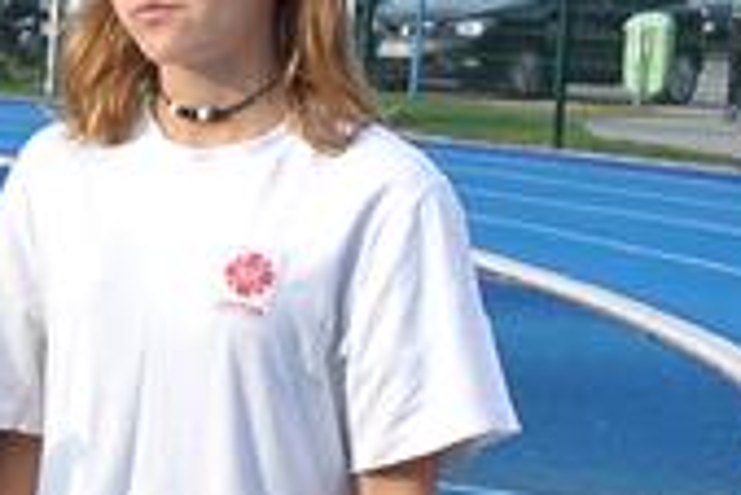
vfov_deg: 5.2
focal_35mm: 264
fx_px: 5428
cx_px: -1052
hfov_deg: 7.3
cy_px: 502
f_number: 10
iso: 640
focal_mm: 35
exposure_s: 1/400
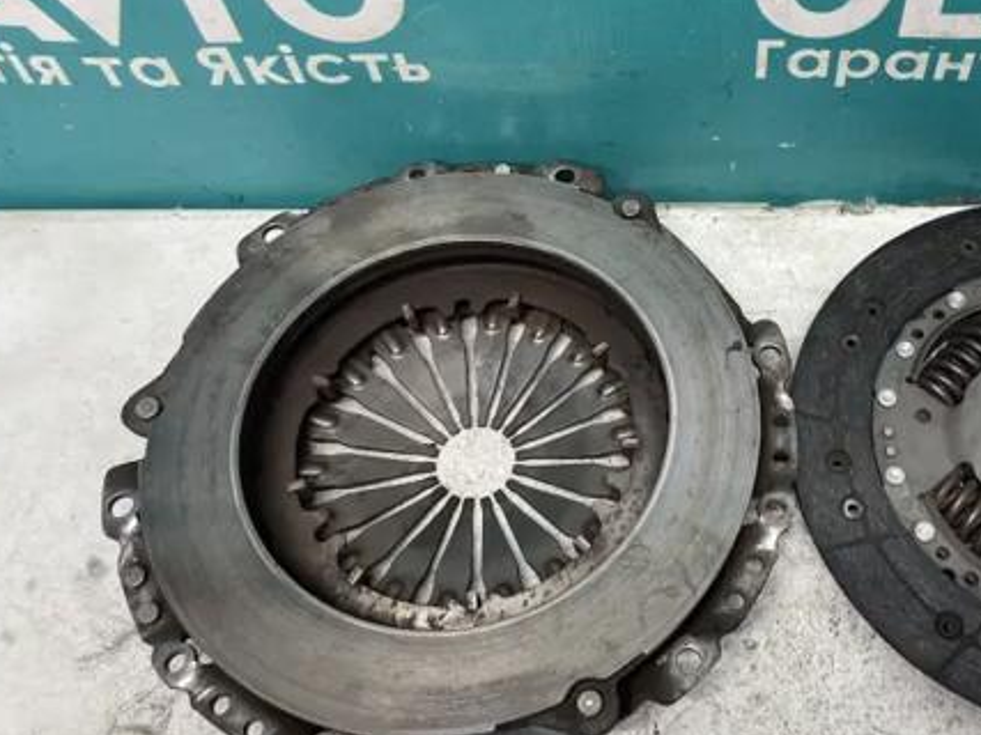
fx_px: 1105
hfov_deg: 46.6
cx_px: 703
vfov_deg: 36.8
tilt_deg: -59.0
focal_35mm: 39
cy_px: 324
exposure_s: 1/50
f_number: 1.6
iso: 100
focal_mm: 4.2
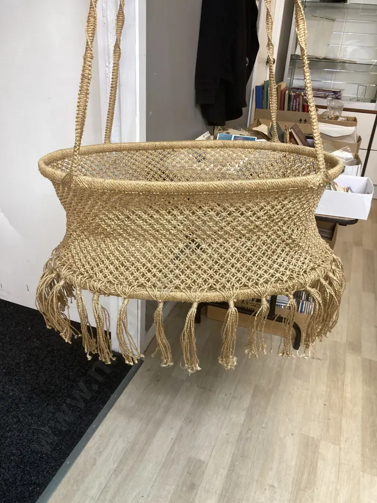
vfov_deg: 63.4
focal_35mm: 28
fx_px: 407
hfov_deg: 49.7
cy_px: 252
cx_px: 188
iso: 100
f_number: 1.8
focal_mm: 3.99
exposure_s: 1/50
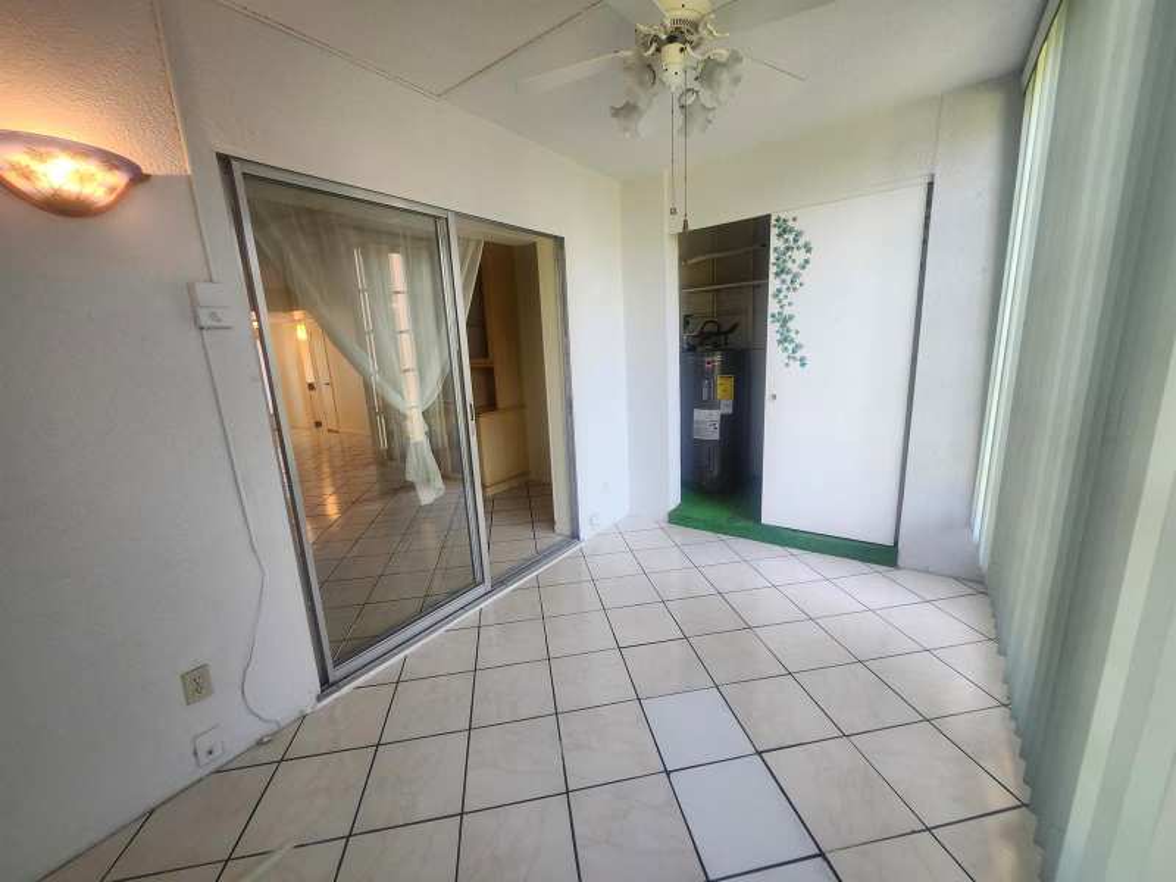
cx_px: 588
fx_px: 442
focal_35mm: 13
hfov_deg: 106.2
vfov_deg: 89.9
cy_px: 441
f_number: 2.2
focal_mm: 1.74
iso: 100
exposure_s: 1/60
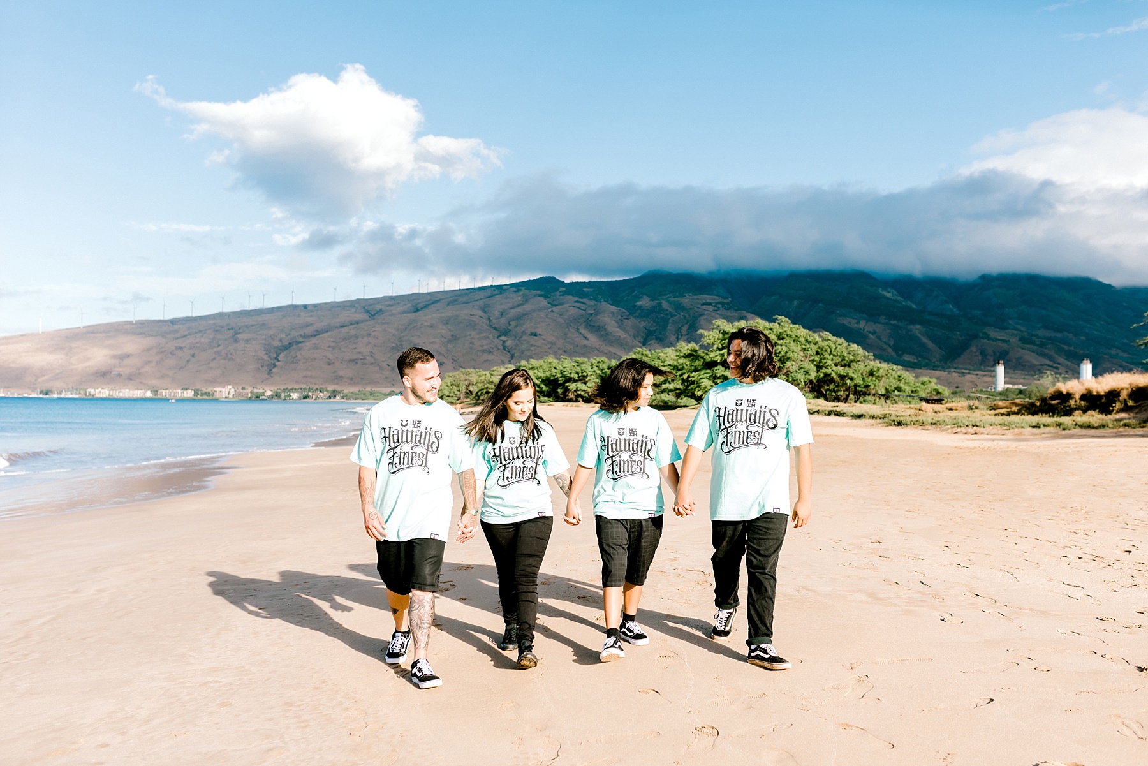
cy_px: 383
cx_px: 574
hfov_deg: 54.4
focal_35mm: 35
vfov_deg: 37.9
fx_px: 1116
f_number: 2.8
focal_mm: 35
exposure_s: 1/1600
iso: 200
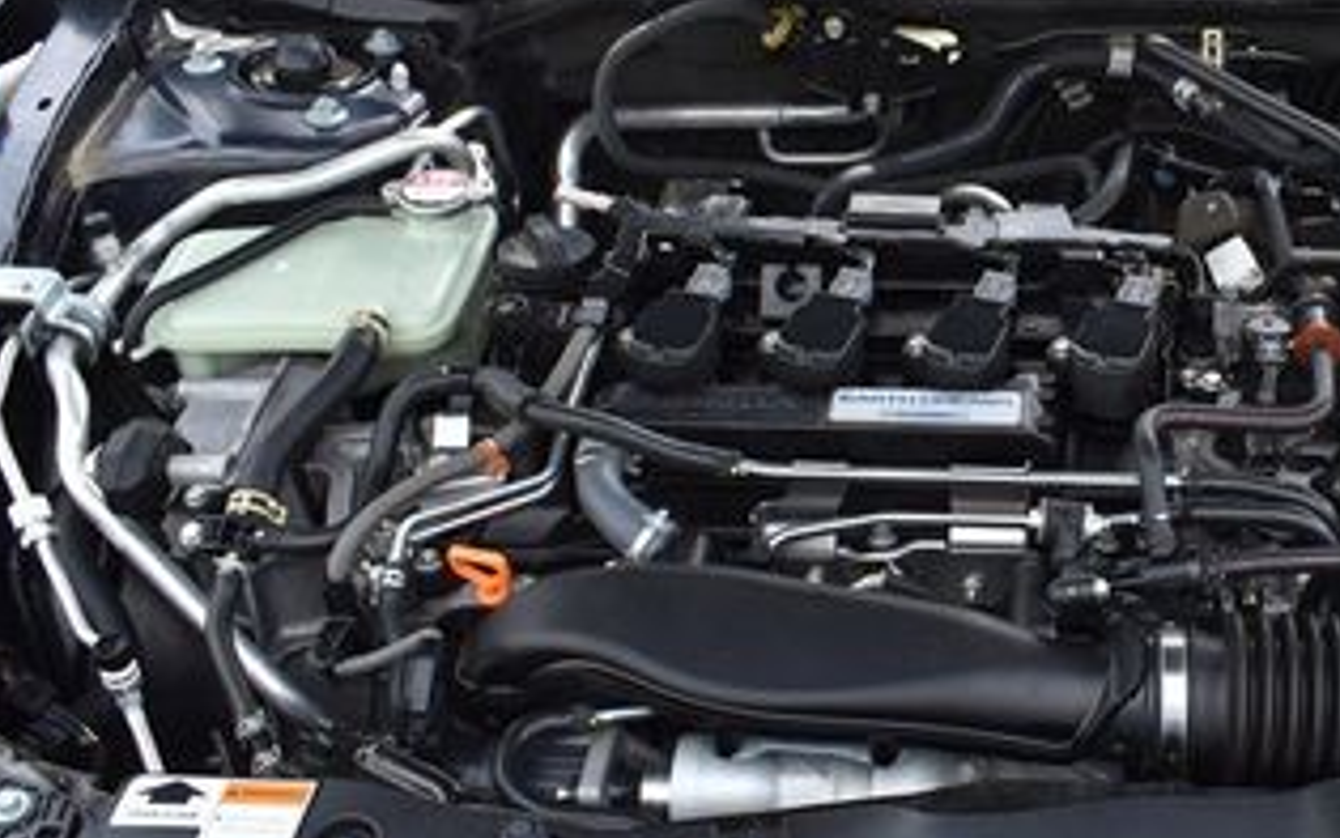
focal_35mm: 56
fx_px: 2045
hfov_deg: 34.5
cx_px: 1174
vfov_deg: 23.1
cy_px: 330
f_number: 5.6
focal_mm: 18
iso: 200
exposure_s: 1/250
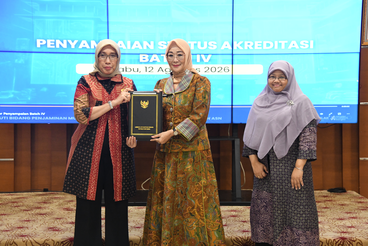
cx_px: 184
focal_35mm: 85
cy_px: 123
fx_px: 869
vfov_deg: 16.1
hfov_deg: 23.9
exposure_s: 1/100
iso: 6400
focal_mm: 85
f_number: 7.1
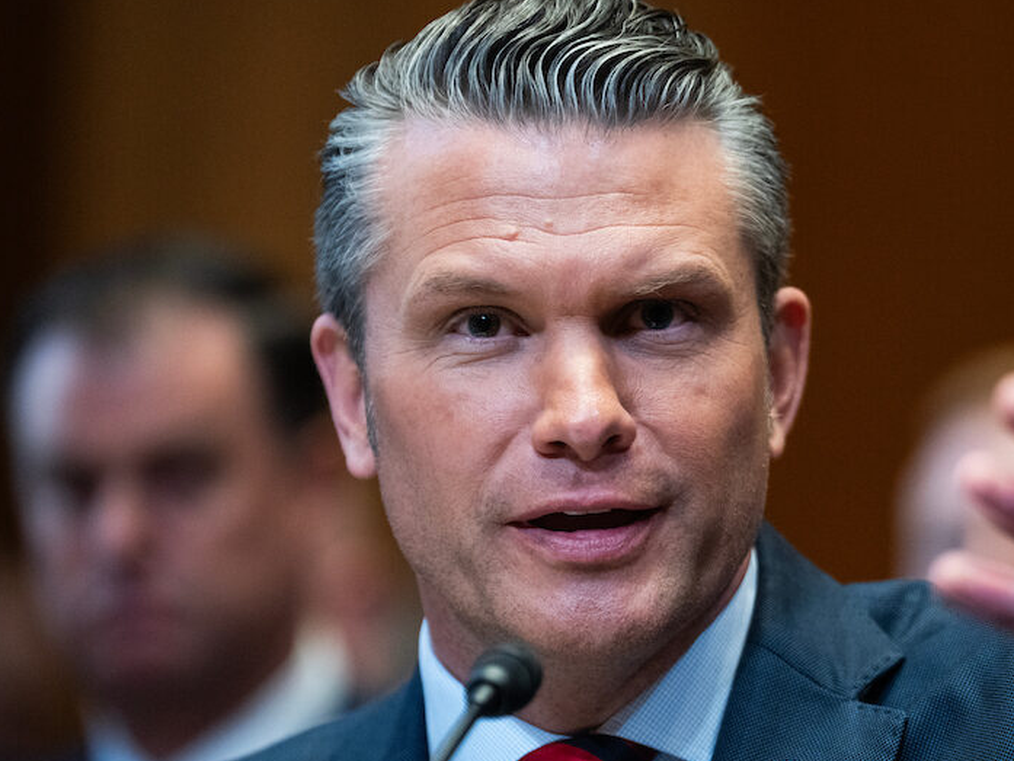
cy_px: 527
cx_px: 611
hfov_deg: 6.0
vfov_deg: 4.5
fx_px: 9698
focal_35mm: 331
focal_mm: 200
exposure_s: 1/200
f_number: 2.8
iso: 3200
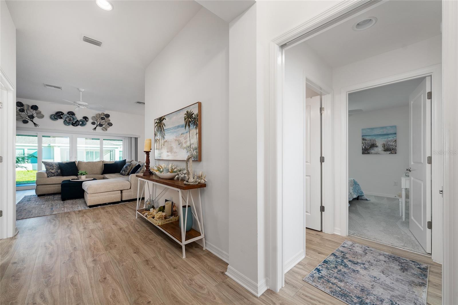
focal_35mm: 14
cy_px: 152
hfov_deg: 104.3
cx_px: 229
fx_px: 178
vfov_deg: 81.2
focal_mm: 14
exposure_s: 1/8
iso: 125
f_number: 6.3
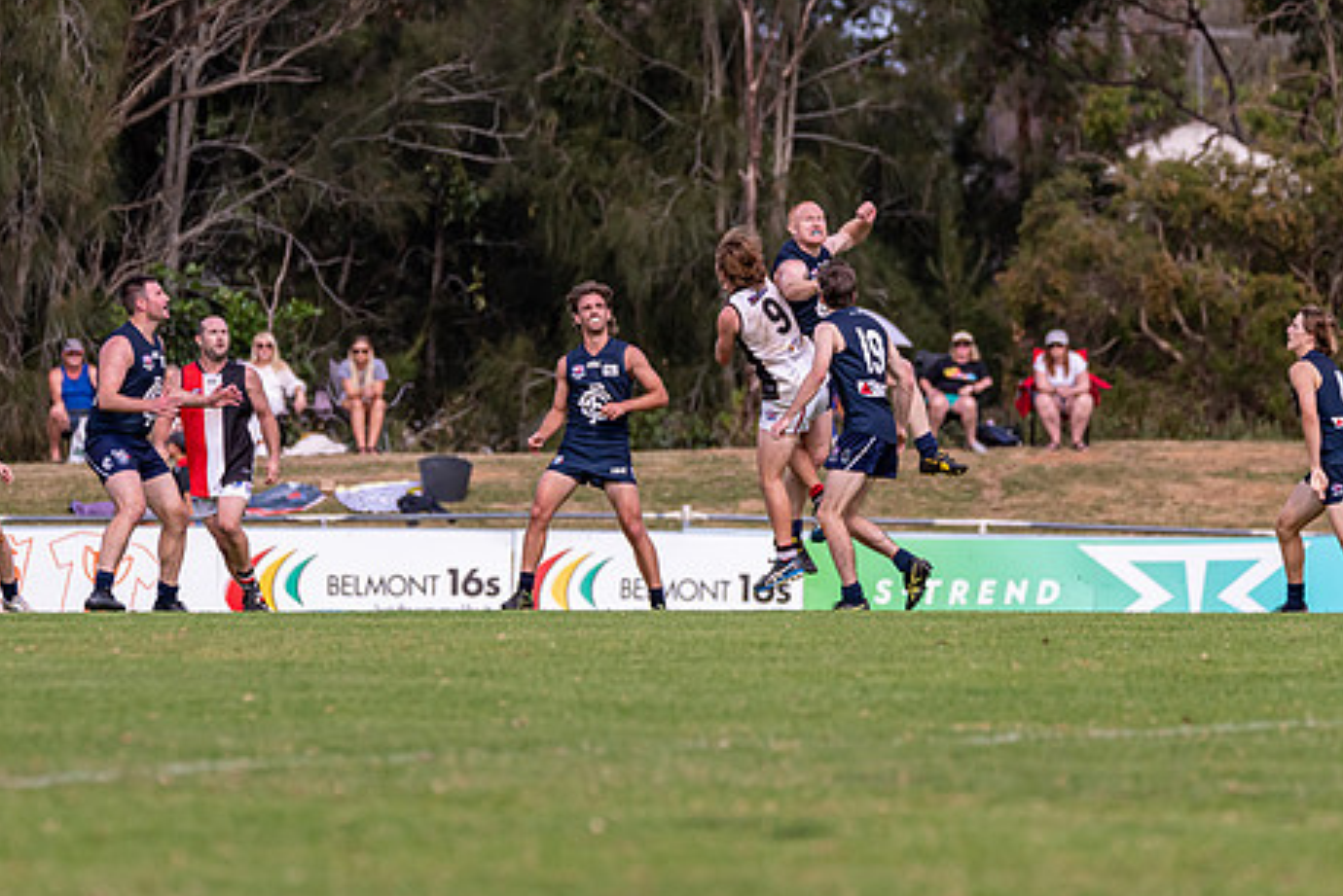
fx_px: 15747
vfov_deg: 3.3
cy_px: 329
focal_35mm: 422
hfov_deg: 4.9
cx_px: 613
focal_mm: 300
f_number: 6.3
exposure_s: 1/2500
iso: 800
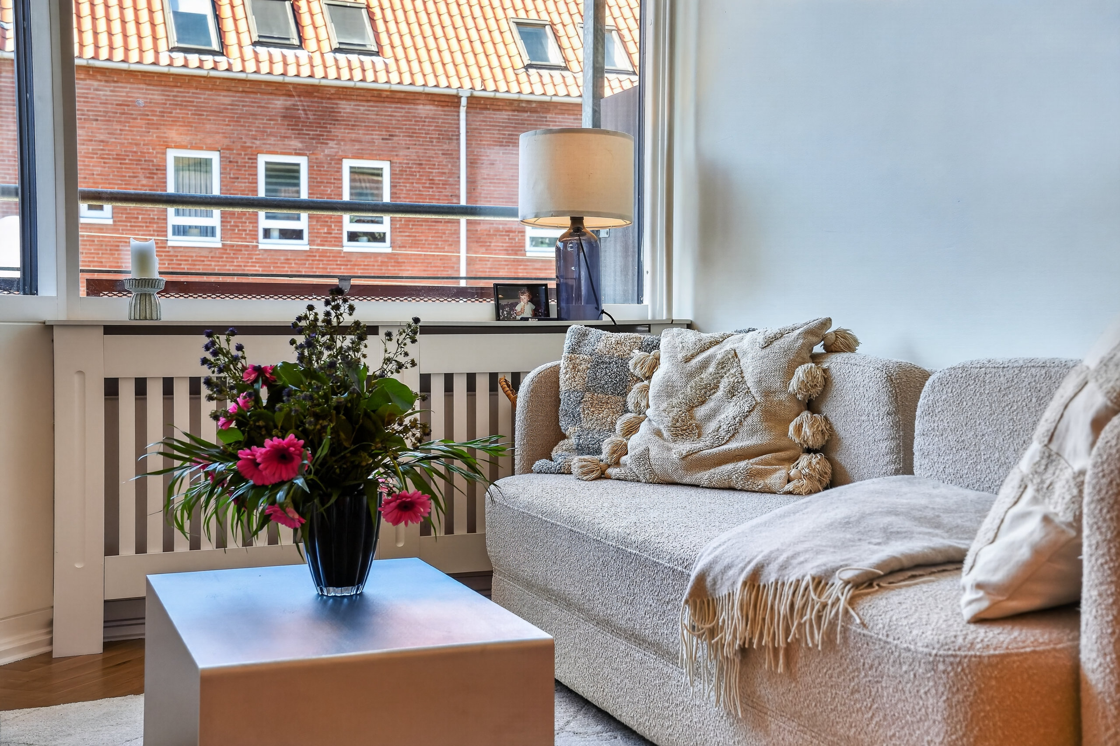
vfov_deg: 28.6
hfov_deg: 41.9
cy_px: 373
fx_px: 1462
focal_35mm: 47
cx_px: 560
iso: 400
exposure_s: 1/25
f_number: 8
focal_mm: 47
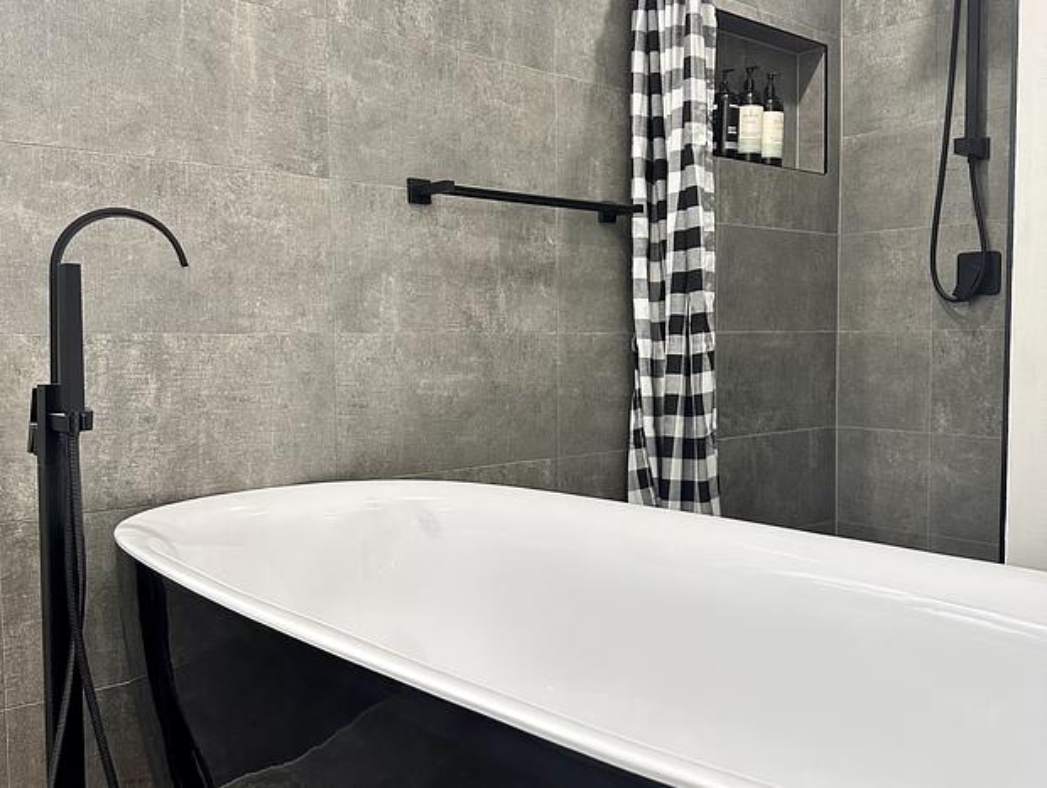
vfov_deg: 56.9
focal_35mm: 24
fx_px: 727
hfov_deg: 71.5
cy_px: 394
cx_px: 524
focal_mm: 6.86
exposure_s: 1/100
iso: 200
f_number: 1.78
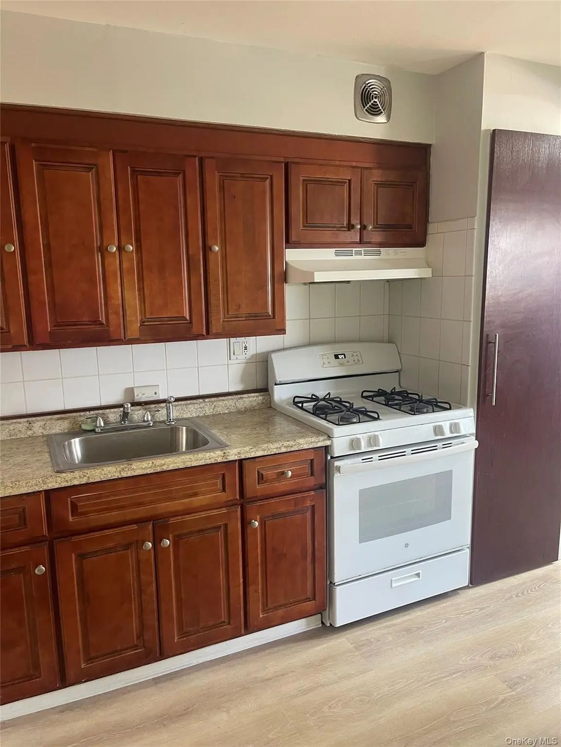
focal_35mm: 25
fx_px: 540
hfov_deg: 54.9
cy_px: 374
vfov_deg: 69.4
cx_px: 280
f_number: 1.6
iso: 250
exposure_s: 1/60
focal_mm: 5.1
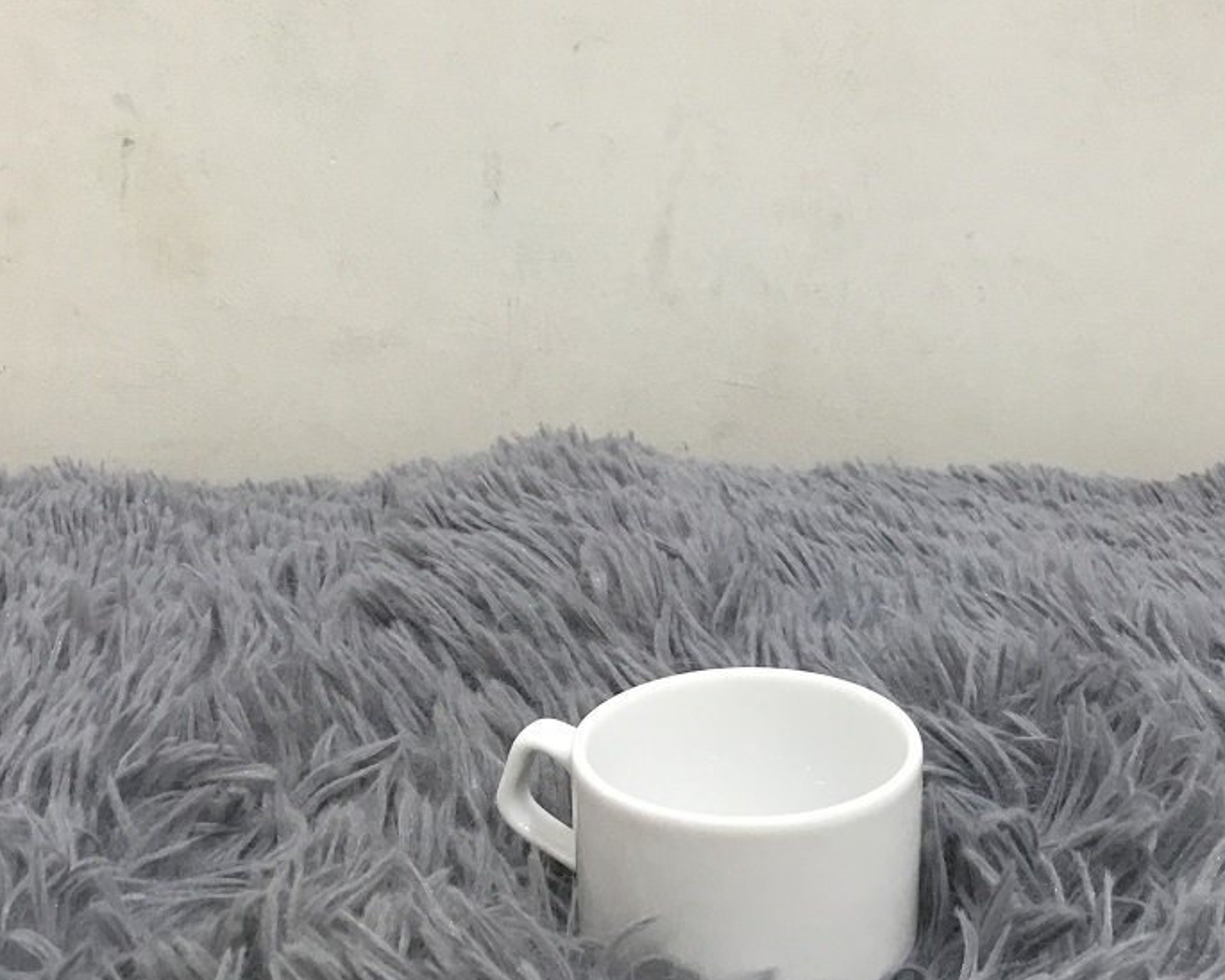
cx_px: 689
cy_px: 406
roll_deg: +2.2
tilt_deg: -16.1
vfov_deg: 28.6
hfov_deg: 35.3
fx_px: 1922
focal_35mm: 53
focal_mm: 3.3
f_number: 2.4
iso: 100
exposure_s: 1/33
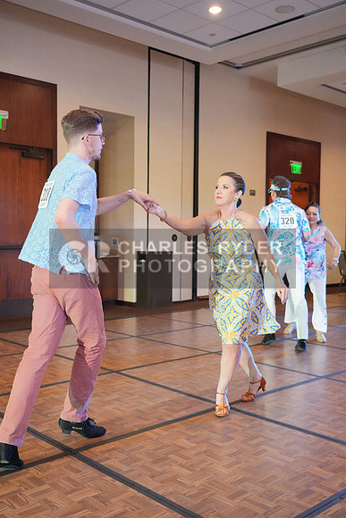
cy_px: 259
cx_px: 173
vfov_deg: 51.9
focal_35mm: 37
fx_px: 533
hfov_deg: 36.0
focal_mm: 37
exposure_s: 1/400
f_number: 4
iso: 12800
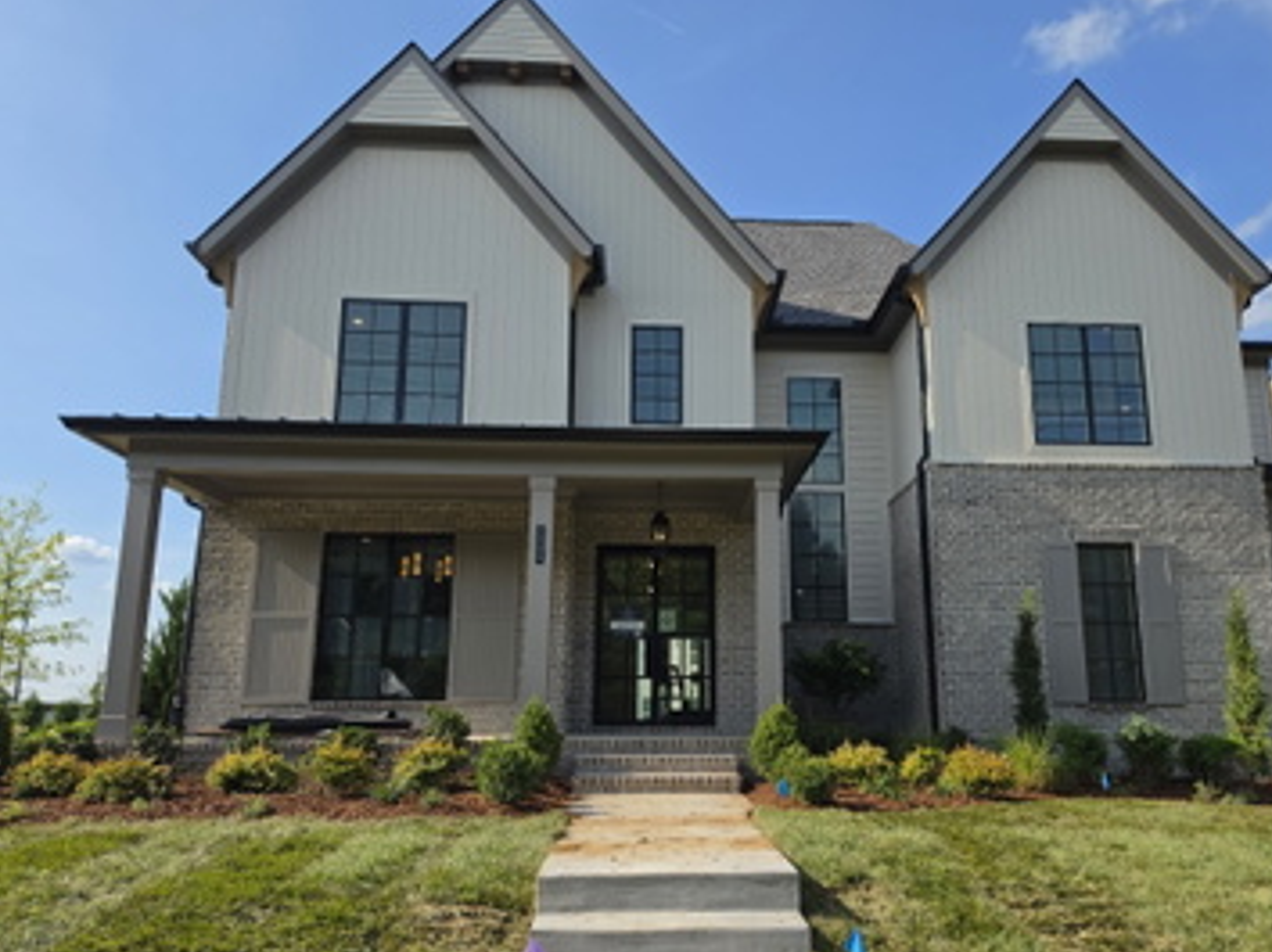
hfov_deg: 67.1
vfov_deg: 52.9
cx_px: 715
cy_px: 524
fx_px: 955
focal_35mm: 26
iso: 64
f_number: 1.4
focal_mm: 6.5
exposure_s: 1/5015
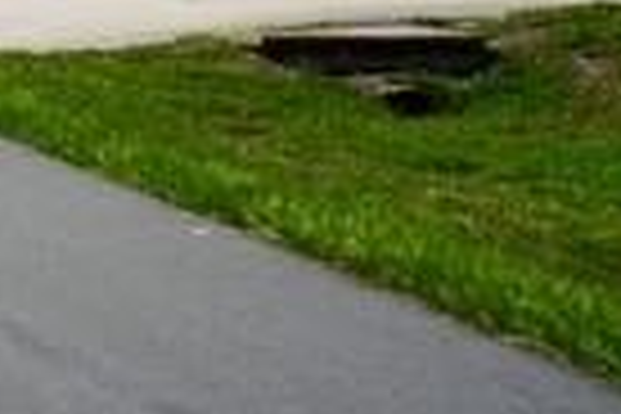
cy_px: -238
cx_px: -796
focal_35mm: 209
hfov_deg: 9.0
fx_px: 3605
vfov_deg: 6.5
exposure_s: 1/1000
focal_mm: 45
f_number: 5
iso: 100
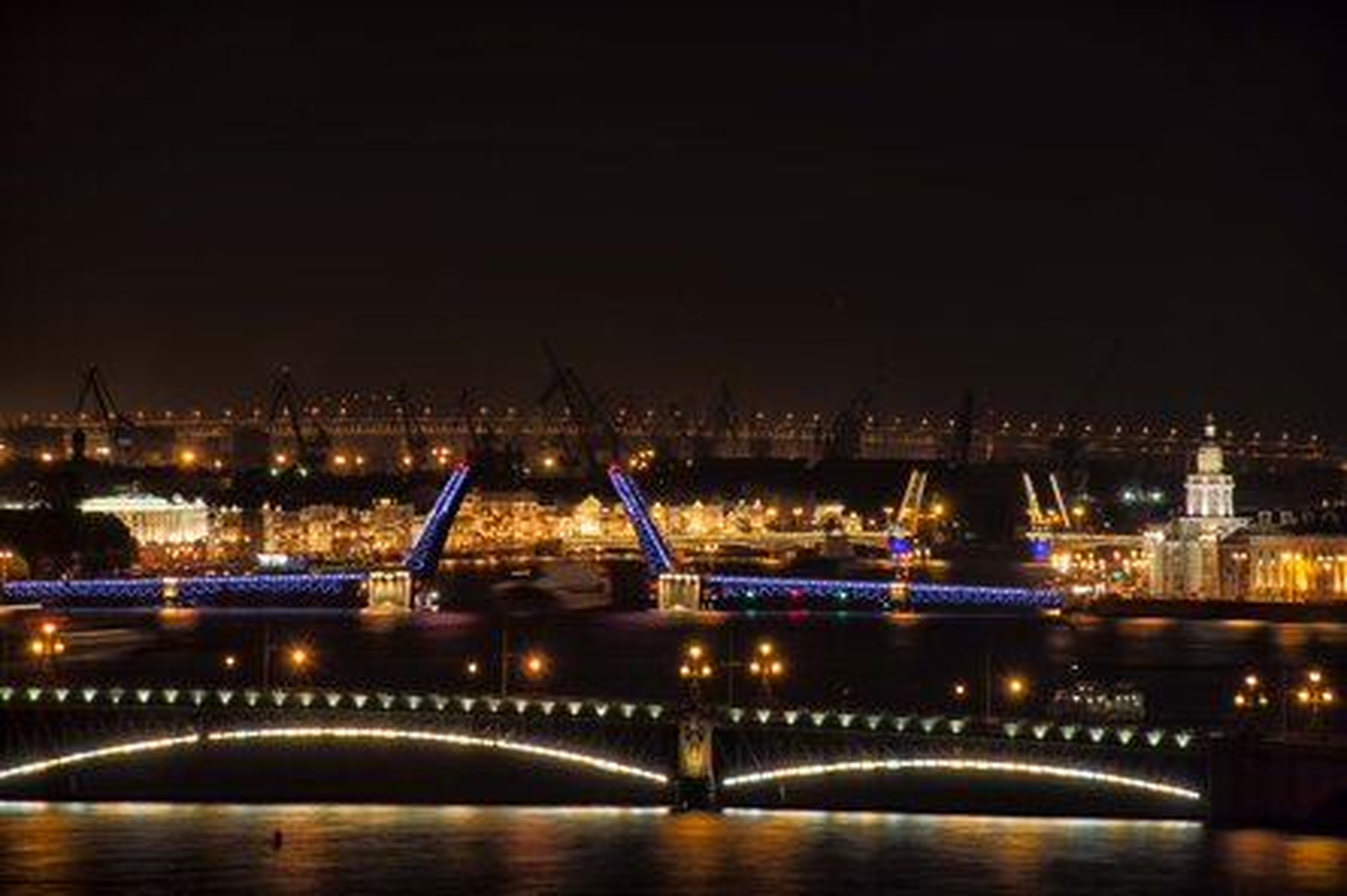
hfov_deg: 6.9
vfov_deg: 4.6
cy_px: 448
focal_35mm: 300
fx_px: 11216
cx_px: 674
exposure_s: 10
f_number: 10
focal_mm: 300
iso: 50
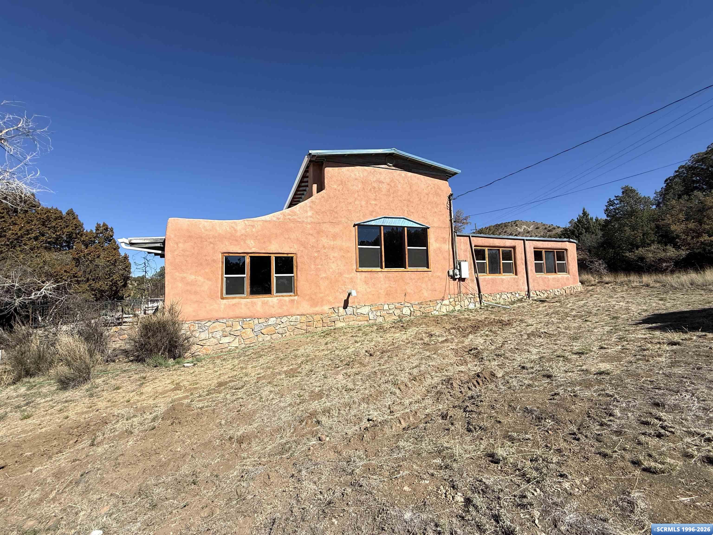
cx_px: 356
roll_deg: +1.4
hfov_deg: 102.1
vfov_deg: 85.7
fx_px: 288
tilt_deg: +5.2
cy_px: 268
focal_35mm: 14
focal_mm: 2.22
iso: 50
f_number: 2.2
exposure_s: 1/2976
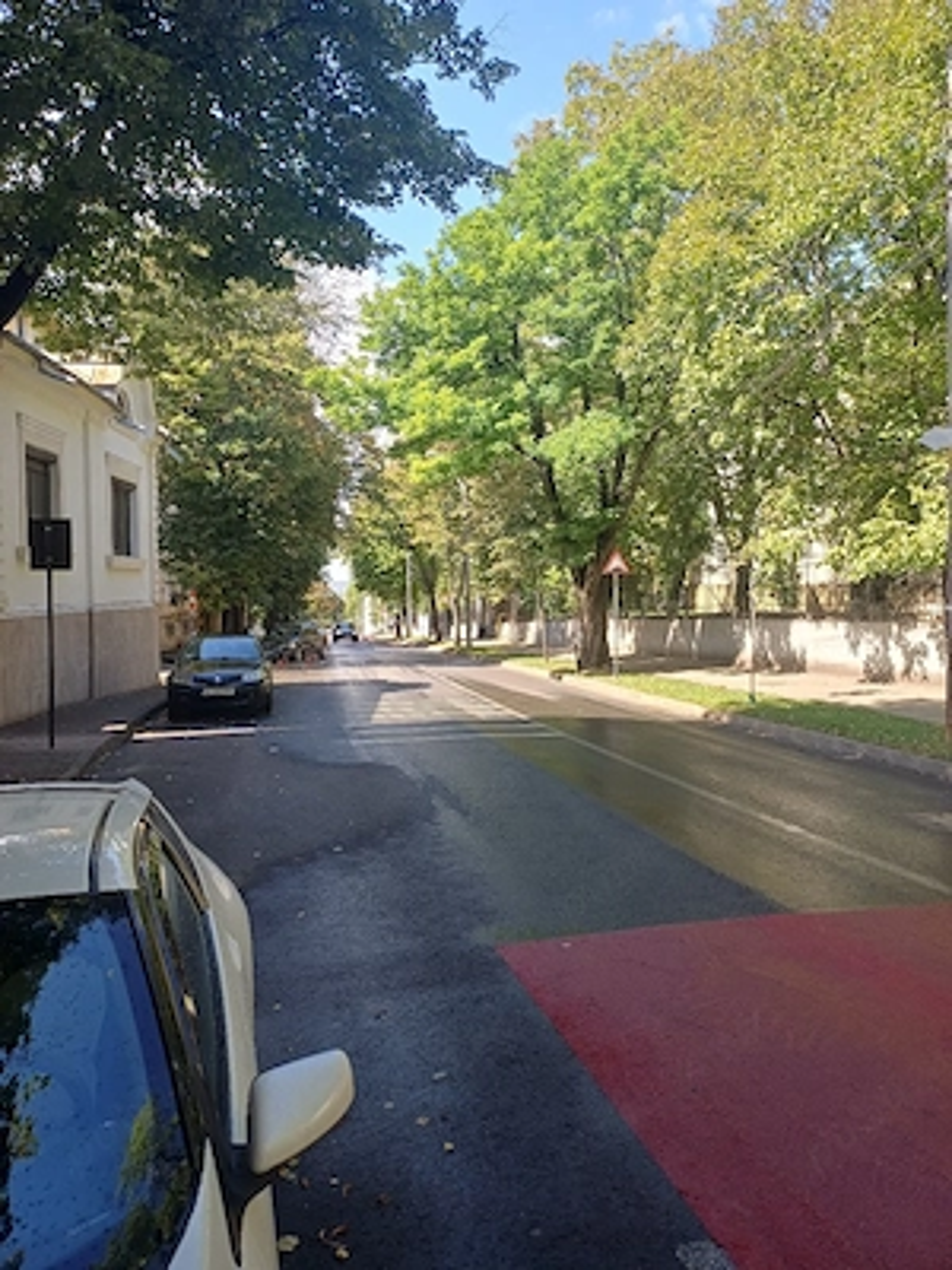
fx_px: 917
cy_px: 635
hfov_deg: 54.9
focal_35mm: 25
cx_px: 476
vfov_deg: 69.4
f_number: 1.8
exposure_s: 1/213
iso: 50
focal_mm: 4.65
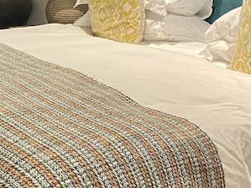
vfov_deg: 16.5
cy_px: 58
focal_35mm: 89
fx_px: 645
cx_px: 37
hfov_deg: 21.6
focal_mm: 4.25
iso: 320
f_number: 1.8
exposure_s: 1/50
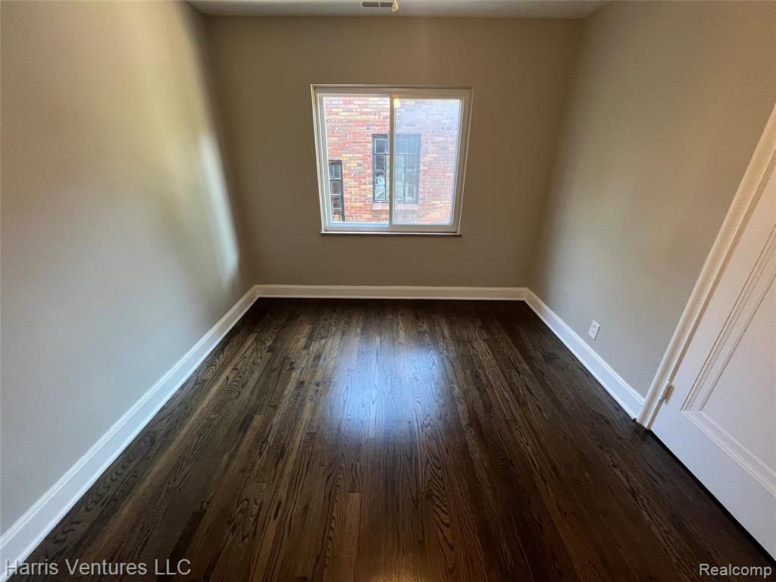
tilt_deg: -24.1
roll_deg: +0.0
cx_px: 388
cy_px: 291
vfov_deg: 89.9
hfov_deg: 106.2
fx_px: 291
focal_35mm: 13
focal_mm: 1.57
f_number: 1.8
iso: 320
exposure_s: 1/60
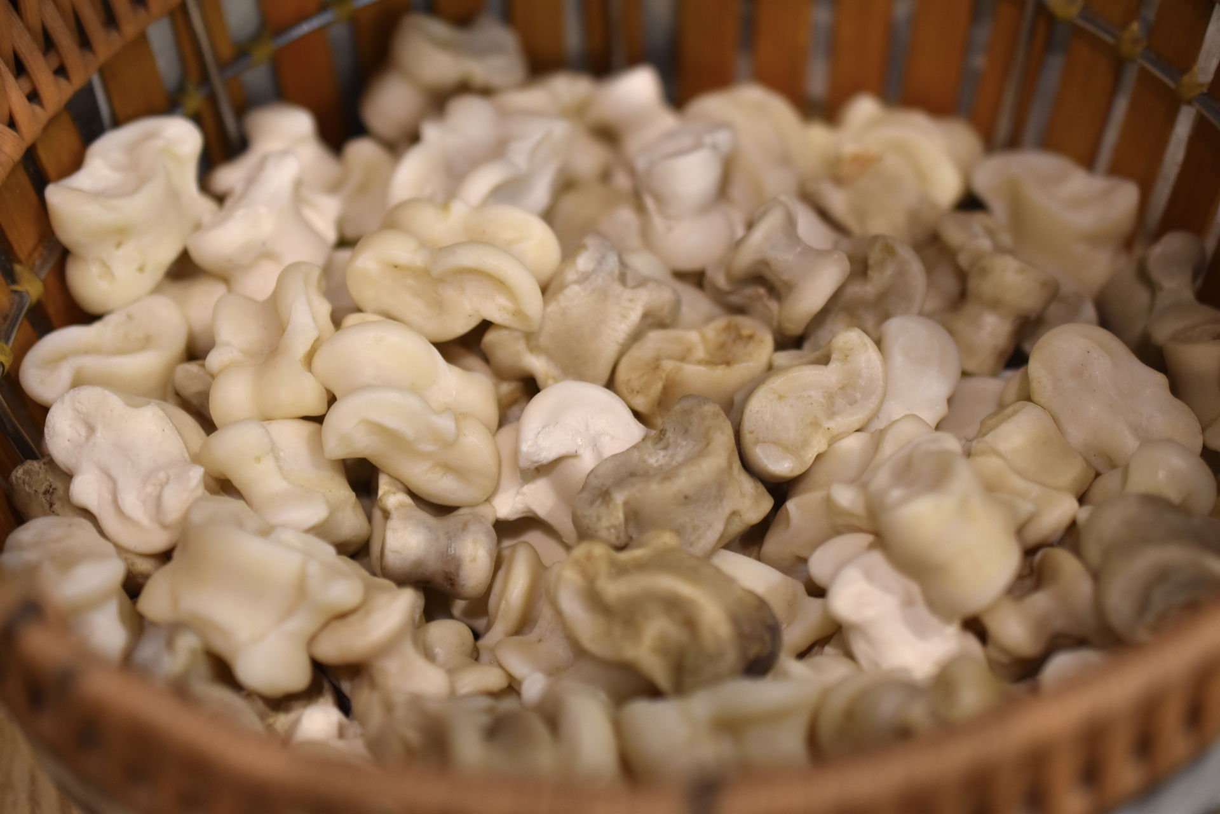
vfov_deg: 22.6
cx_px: 610
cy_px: 407
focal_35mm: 60
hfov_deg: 33.4
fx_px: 2033
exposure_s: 1/60
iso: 800
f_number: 3.2
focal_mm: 40
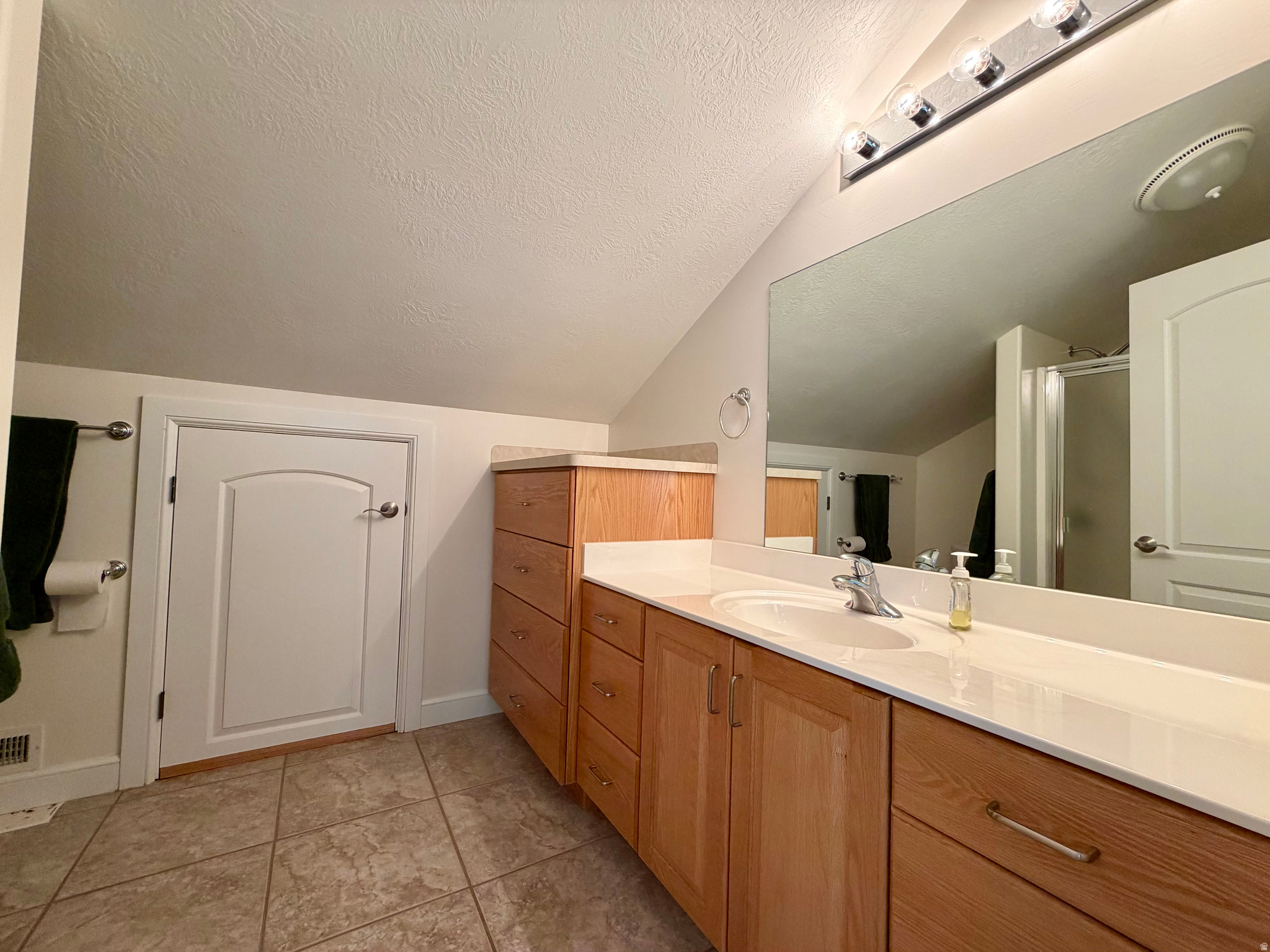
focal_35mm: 14
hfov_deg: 102.1
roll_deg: -1.4
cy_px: 476
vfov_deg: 85.7
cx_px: 635
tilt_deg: +1.7
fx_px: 514
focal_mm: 2.22
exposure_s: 1/120
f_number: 2.2
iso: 250
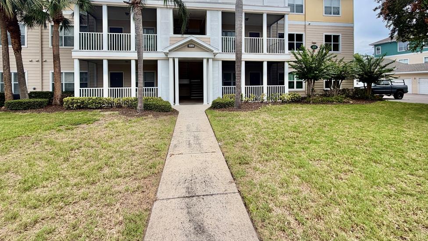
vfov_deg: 65.4
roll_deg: +1.5
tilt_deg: +0.4
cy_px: 82
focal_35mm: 16
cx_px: 210
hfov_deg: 99.4
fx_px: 182
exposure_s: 1/770
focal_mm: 2.22
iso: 32
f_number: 2.2
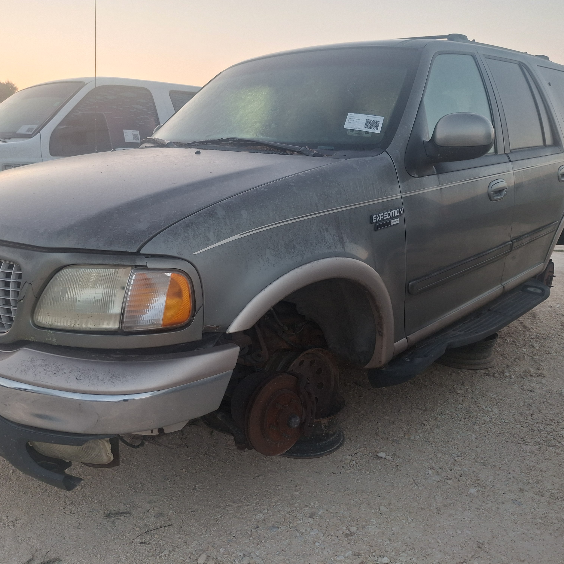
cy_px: 279
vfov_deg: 54.0
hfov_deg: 53.9
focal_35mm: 30
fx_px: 553
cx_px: 253
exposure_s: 1/124
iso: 32
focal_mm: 4.69
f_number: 1.8
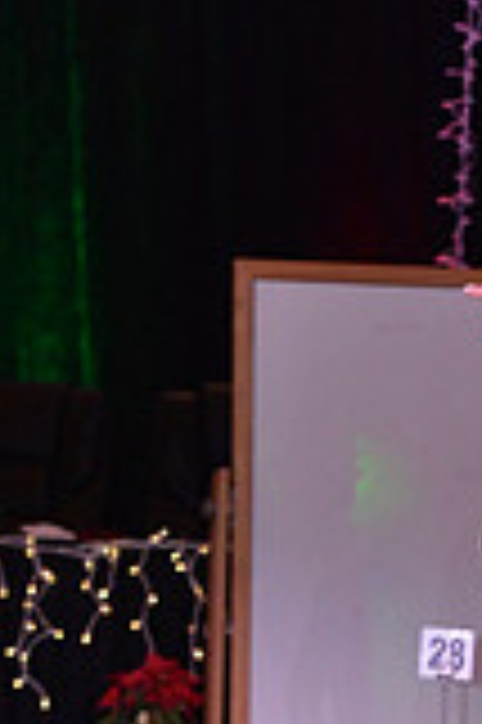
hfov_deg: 3.1
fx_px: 8835
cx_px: 718
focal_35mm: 439
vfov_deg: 4.7
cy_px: 1147
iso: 2000
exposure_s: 1/250
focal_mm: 122
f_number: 6.3
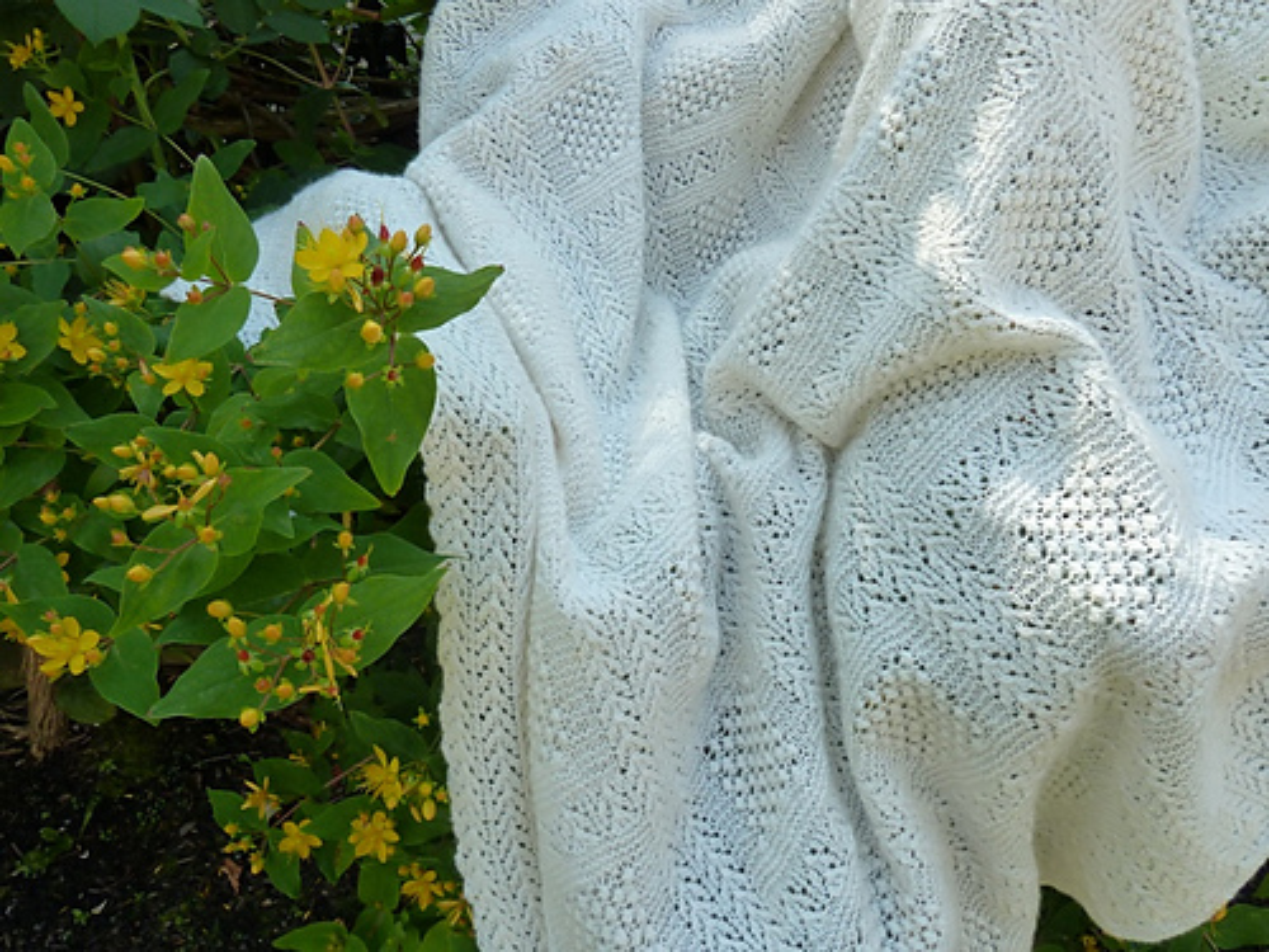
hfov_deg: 69.4
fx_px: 916
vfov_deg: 54.9
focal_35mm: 25
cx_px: 634
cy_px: 476
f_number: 4
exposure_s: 1/125
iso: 125
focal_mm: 4.1
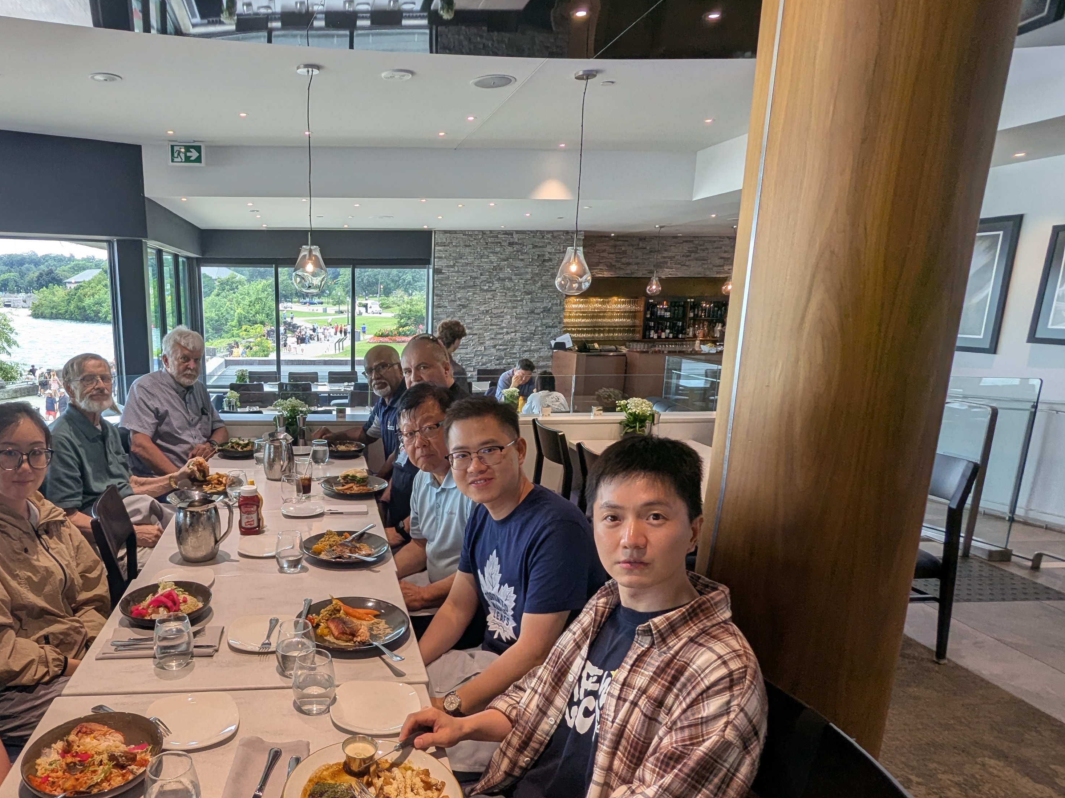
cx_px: 342
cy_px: 449
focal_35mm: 22
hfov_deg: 73.7
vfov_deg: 60.9
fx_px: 677
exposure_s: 1/166
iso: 42
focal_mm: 2.35
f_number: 2.2
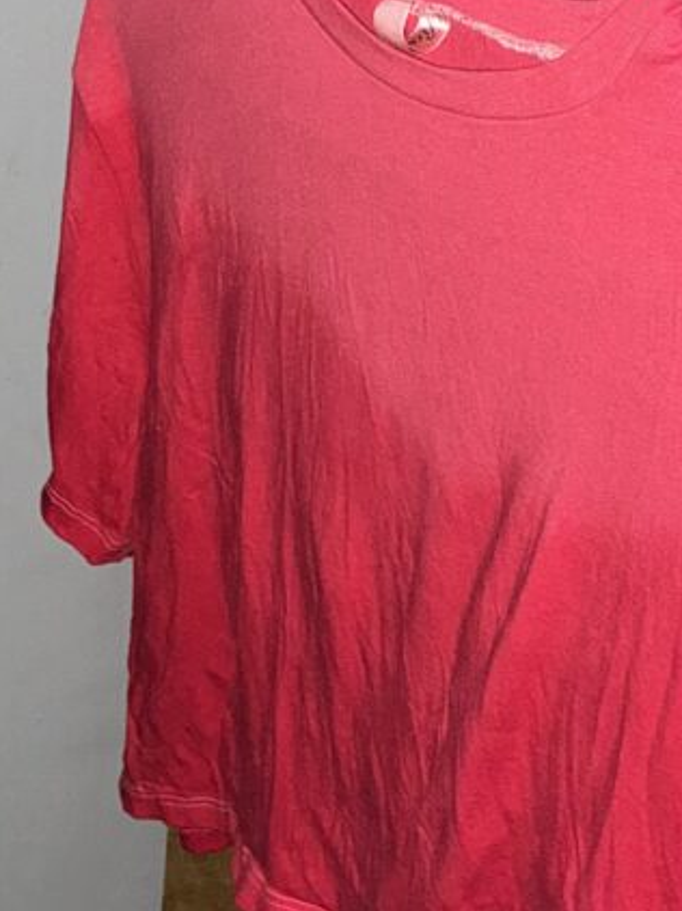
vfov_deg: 28.4
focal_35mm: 68
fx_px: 1788
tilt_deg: -23.1
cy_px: 291
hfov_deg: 21.6
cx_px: 339
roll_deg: -0.4
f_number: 1.8
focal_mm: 3
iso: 40
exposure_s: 1/30
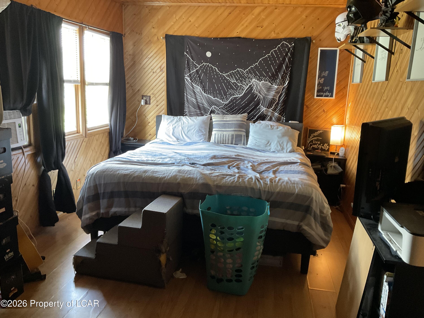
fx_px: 355
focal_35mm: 29
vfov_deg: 48.2
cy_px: 159
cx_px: 212
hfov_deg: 61.7
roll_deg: -2.8
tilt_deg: -13.5
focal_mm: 3
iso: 200
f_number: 1.8
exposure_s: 1/40
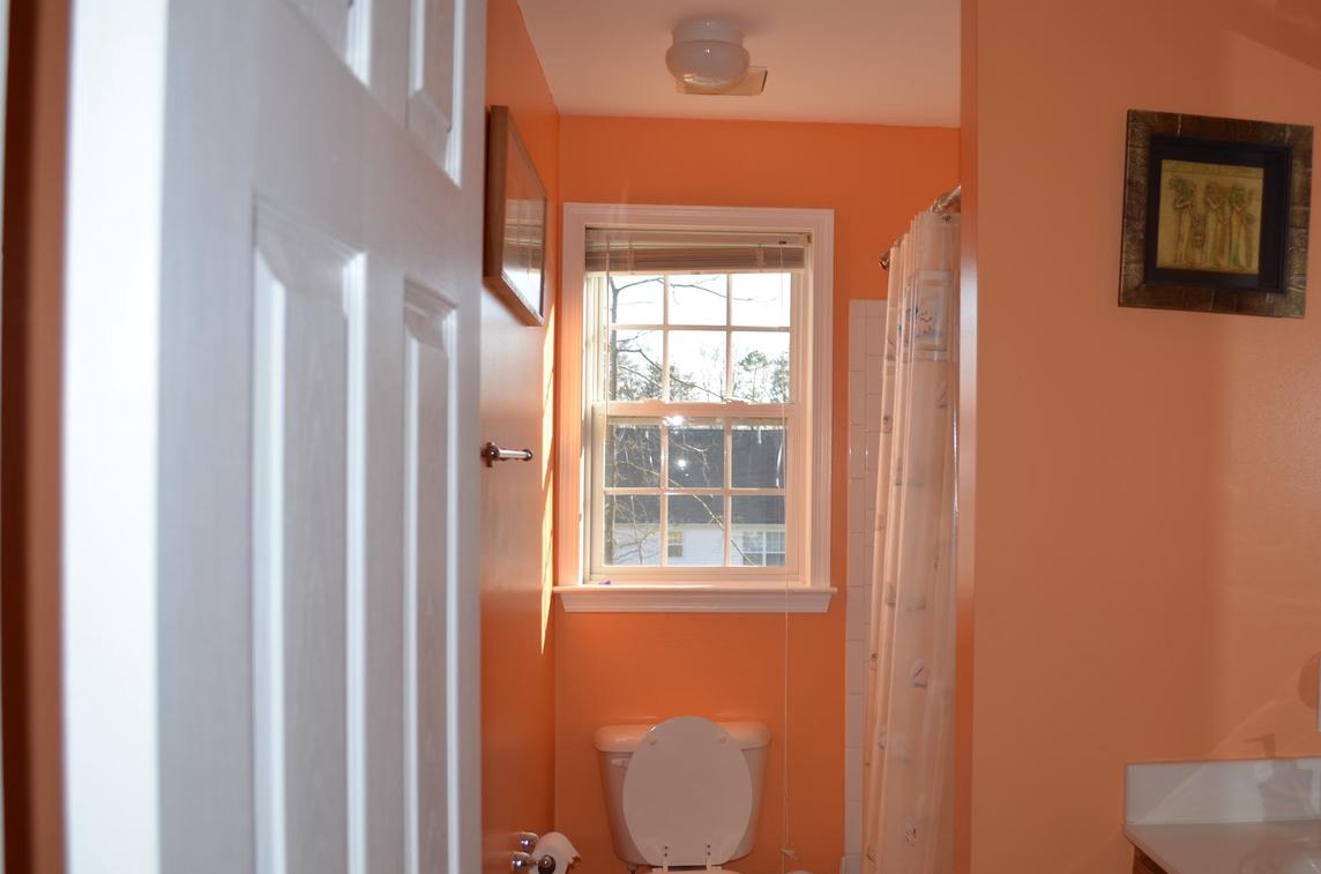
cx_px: 776
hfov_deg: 55.6
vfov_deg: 38.7
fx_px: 1245
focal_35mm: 34
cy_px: 469
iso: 100
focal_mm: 18
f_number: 3.5
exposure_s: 1/200
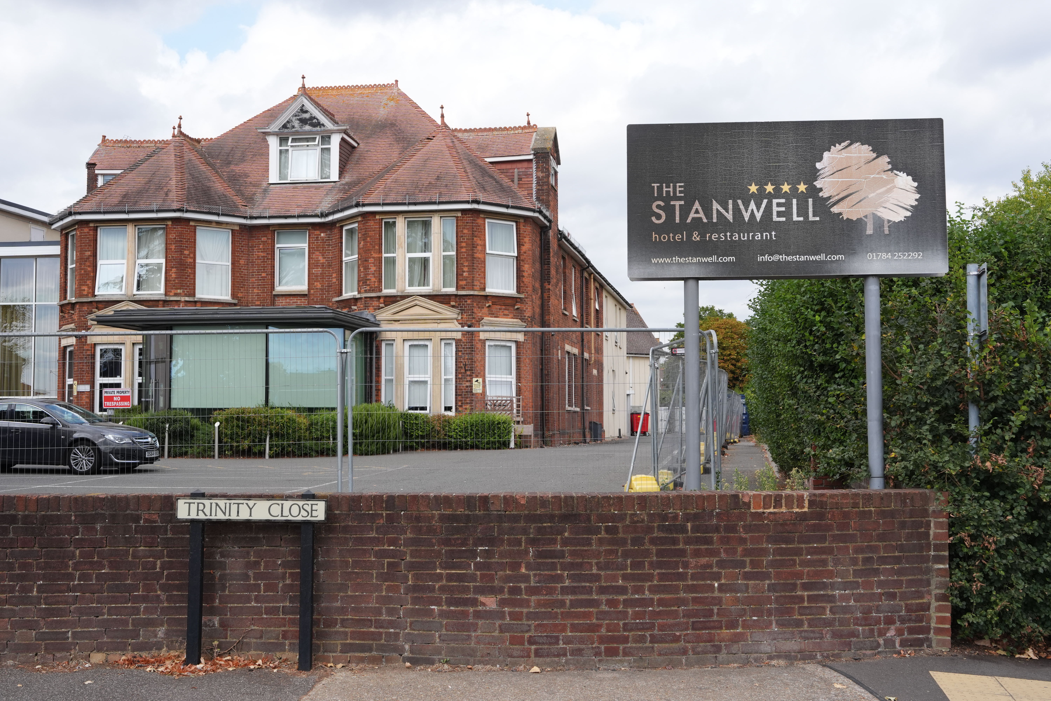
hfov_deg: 45.4
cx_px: 526
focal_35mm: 43
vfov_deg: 31.2
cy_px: 350
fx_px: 1255
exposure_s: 1/1000
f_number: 8
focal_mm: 43
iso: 800
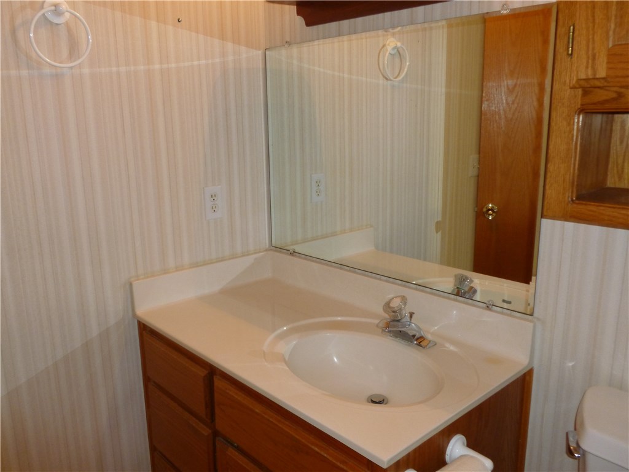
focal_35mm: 28
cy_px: 236
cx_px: 314
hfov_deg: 63.4
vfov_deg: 49.7
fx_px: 509
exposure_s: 1/60
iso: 160
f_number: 3.3
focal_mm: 5
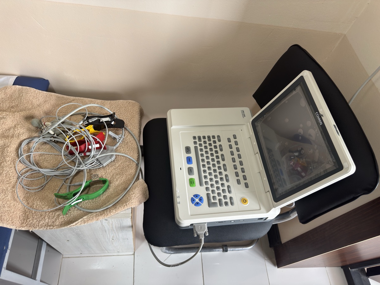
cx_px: 190
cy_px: 142
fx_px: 263
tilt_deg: -56.5
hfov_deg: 71.6
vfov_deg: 56.8
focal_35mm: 24
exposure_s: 1/117
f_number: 1.78
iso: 125
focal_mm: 6.76
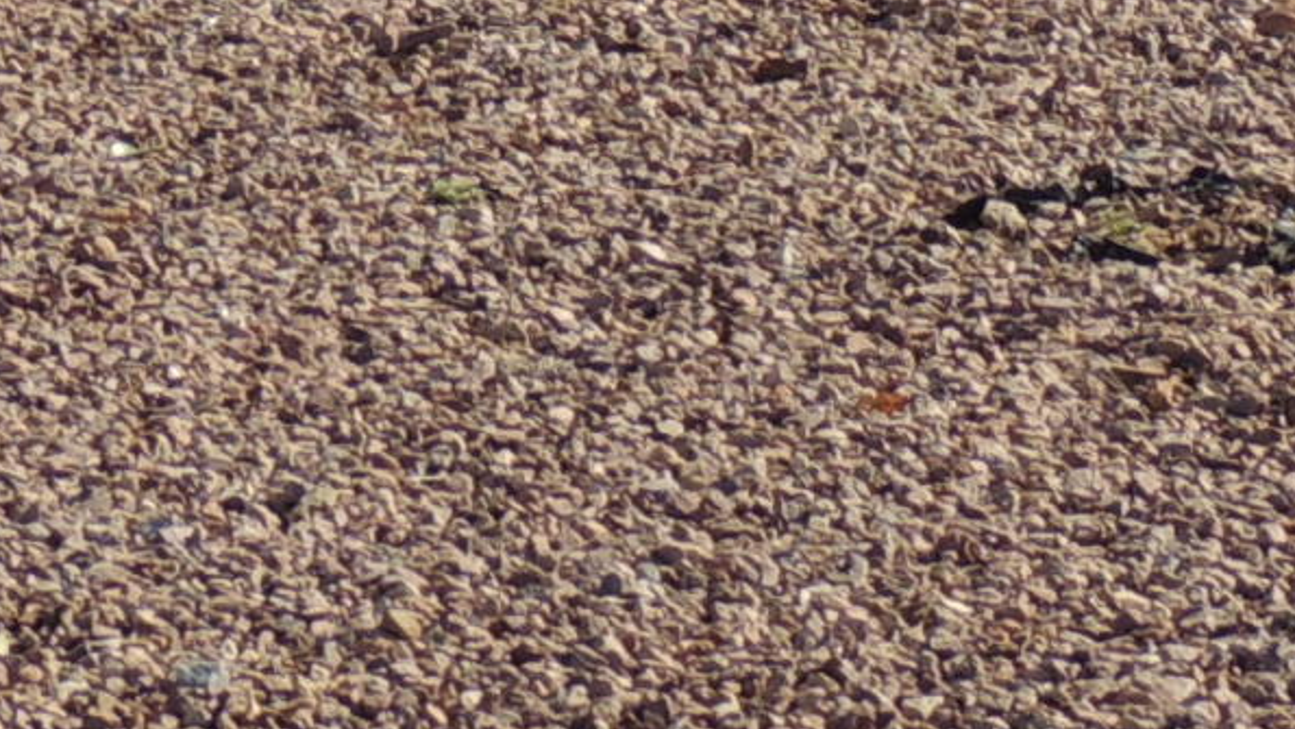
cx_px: 533
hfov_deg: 8.4
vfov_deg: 4.5
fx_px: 8861
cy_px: -1330
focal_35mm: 258
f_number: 3.5
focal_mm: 8.3
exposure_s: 1/800
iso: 100
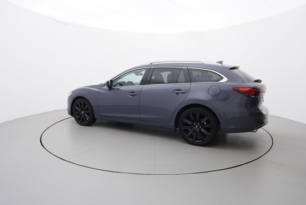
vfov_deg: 56.2
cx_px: 153
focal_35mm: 22
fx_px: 191
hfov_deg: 77.3
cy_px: 102
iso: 200
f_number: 5
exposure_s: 1/80
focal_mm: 15
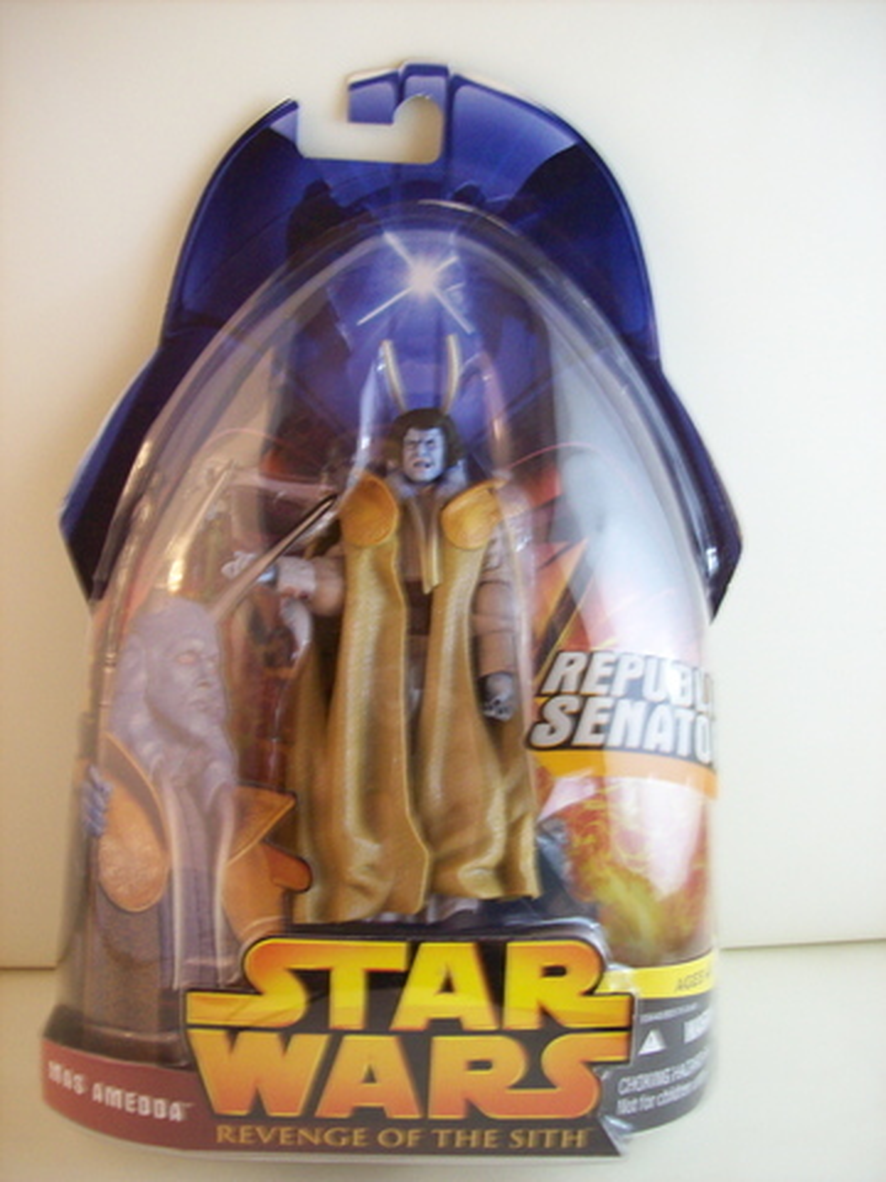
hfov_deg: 39.7
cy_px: 591
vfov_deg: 51.4
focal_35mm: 36
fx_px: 1229
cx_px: 443
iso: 160
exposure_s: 1/11.6
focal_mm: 6
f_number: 2.7
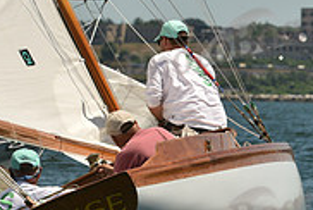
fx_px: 5547
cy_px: 158
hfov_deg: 3.2
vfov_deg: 2.2
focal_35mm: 637
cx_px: 34
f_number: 9
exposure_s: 1/1000
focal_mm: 200
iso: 250
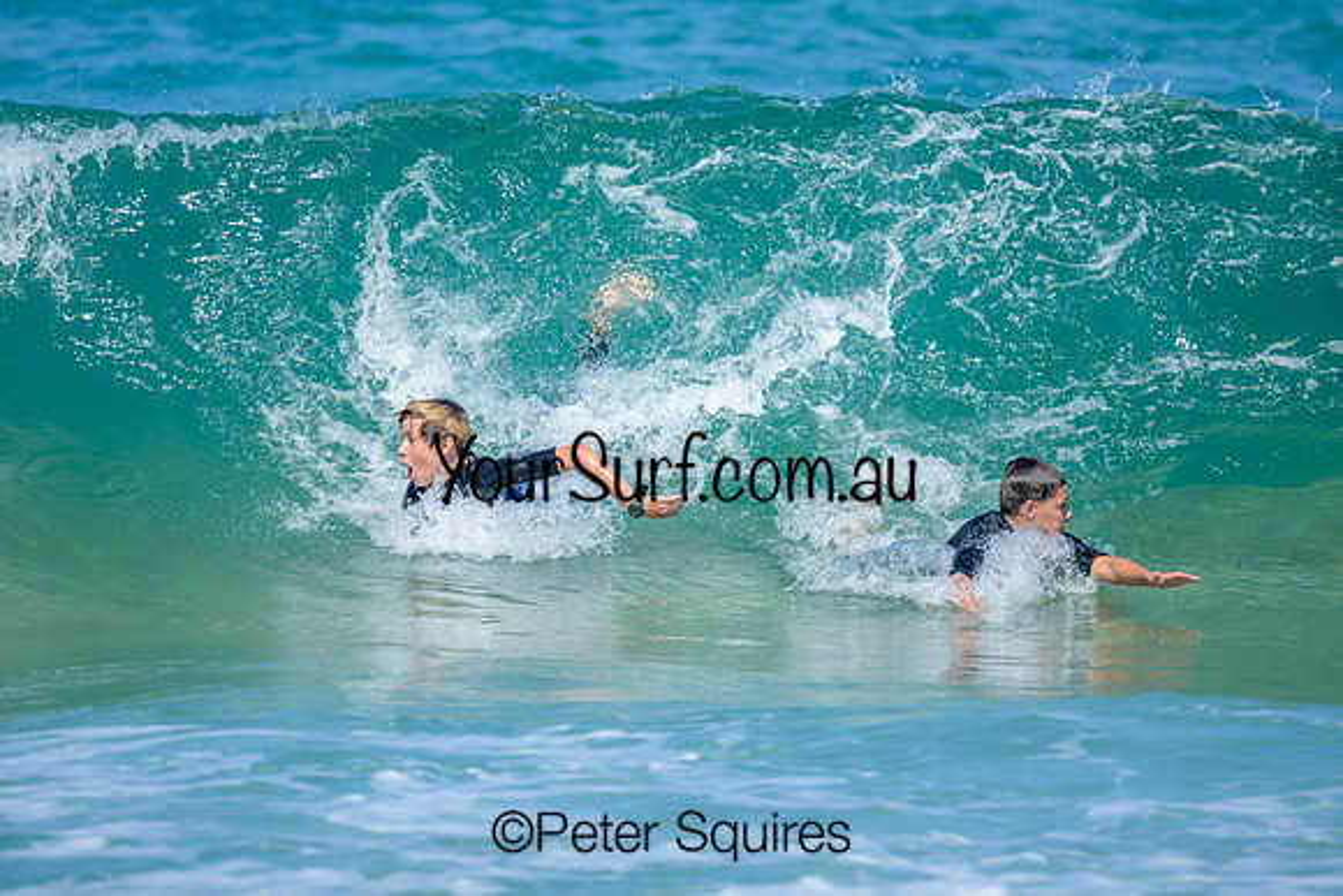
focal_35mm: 853
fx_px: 31837
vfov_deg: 1.6
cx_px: 676
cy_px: 418
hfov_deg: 2.4
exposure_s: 1/2500
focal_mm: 800
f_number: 6.3
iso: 400
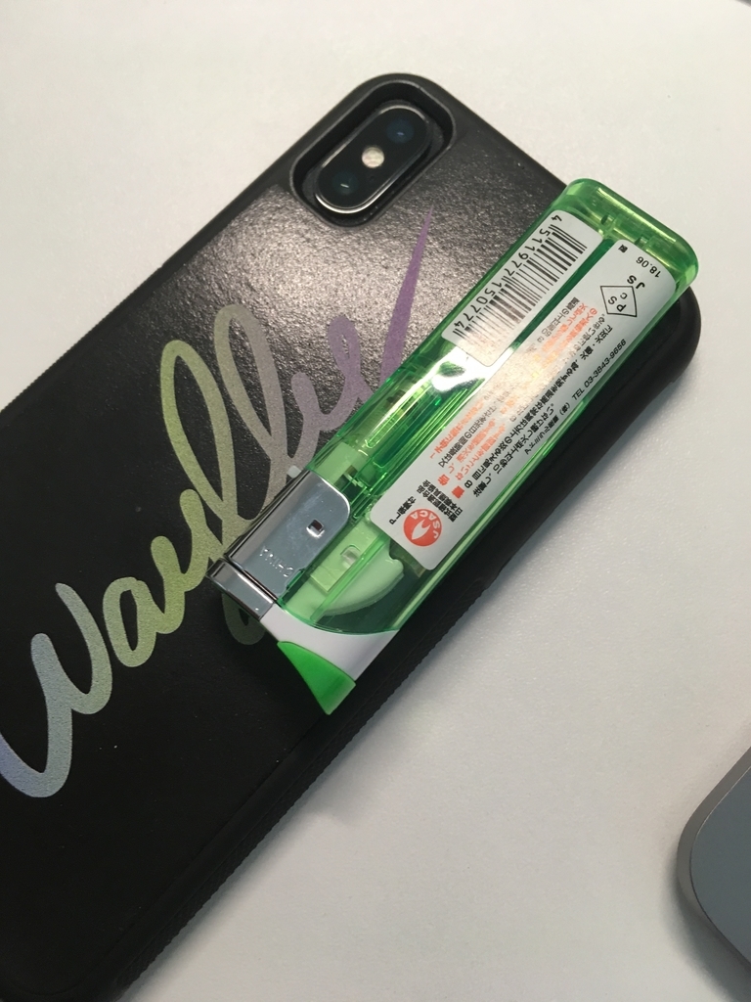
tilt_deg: -74.8
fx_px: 839
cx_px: 376
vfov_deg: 61.7
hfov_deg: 48.2
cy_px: 501
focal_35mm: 29
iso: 80
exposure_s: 1/30
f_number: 2.2
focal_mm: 4.15
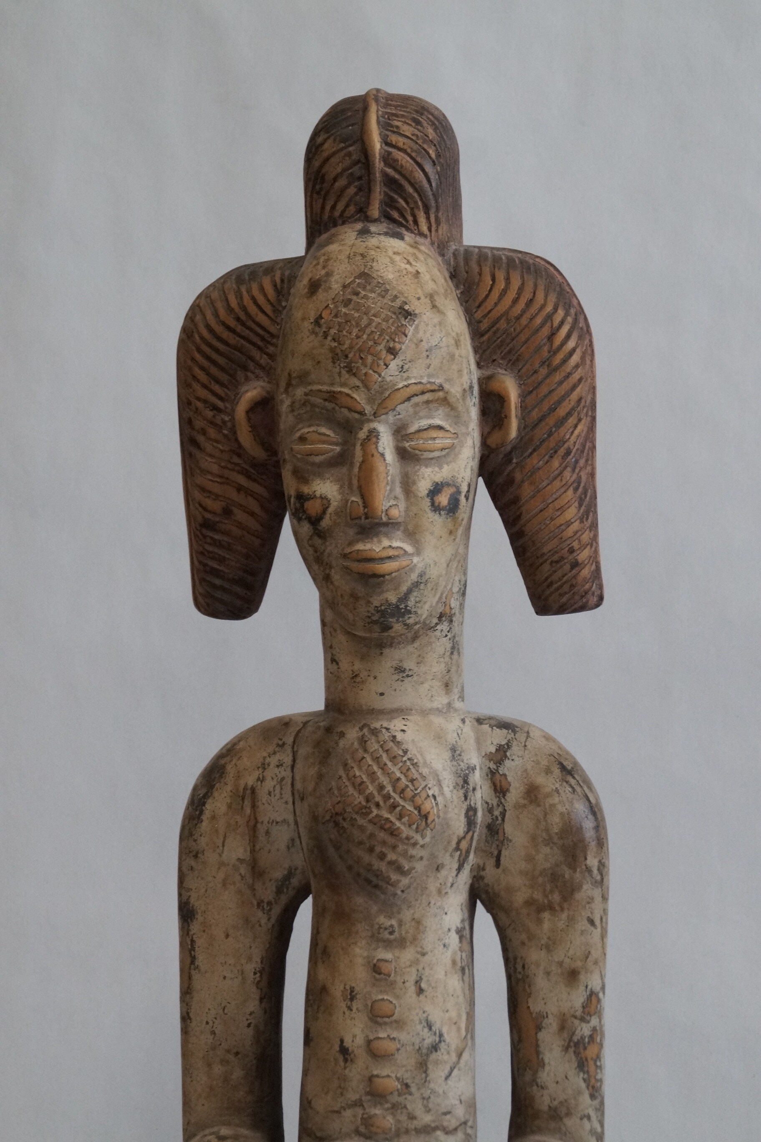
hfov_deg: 12.2
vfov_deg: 18.2
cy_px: 571
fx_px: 3567
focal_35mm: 112
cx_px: 380
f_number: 7.1
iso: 2000
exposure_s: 1/125
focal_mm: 75
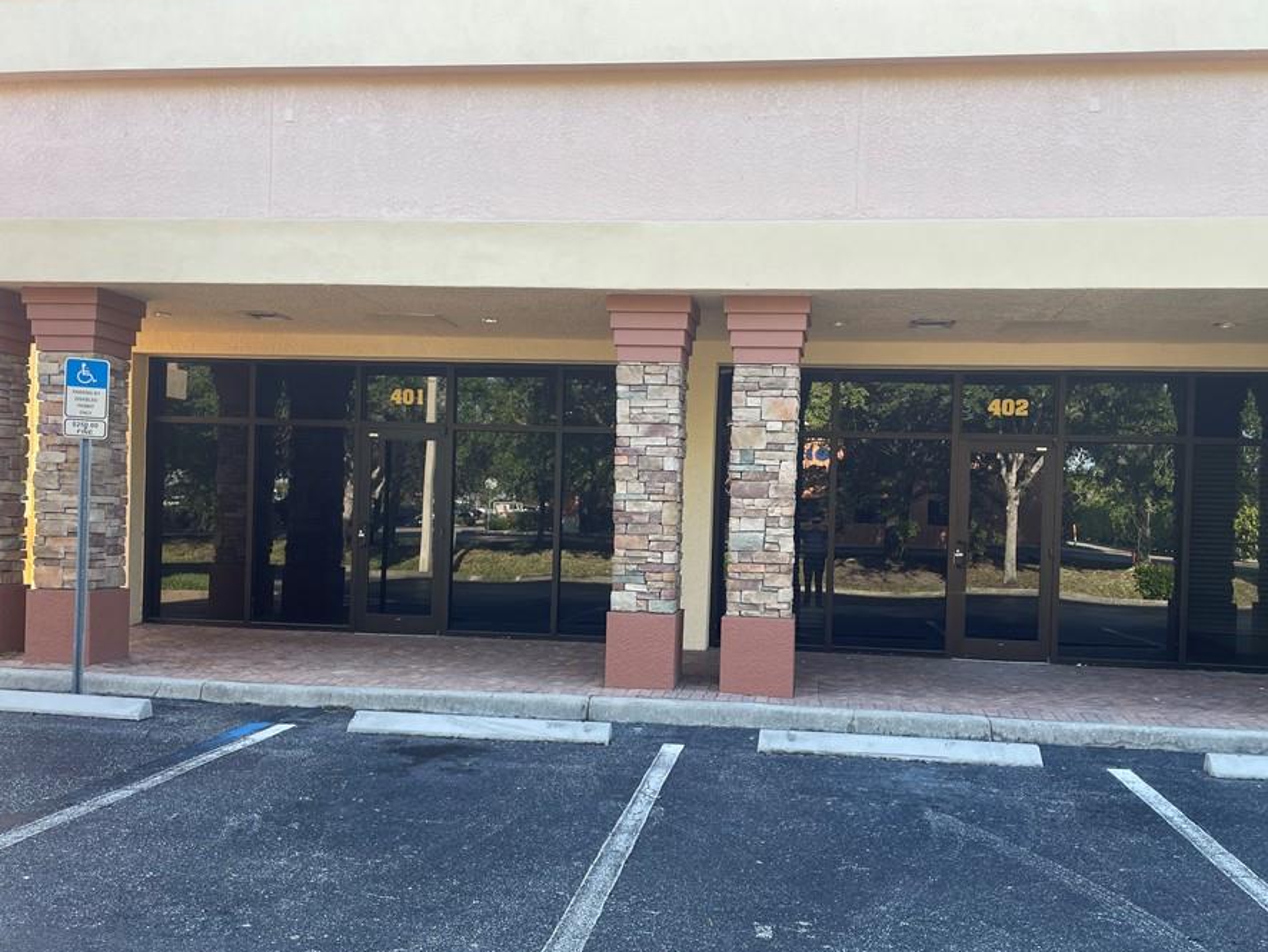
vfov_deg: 46.7
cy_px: 537
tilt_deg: +0.4
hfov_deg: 59.9
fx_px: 1099
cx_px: 675
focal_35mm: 30
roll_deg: -1.9
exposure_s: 1/274
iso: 32
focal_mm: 4.2
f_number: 1.6
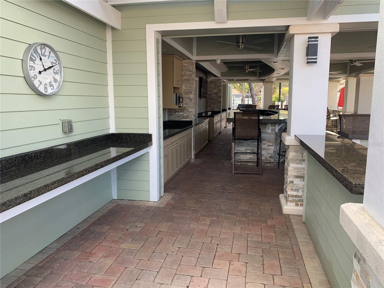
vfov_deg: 53.1
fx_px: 288
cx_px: 192
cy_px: 144
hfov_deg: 67.3
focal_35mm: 26
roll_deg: -1.0
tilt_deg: -7.6
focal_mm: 4.25
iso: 25
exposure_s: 1/186
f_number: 1.8
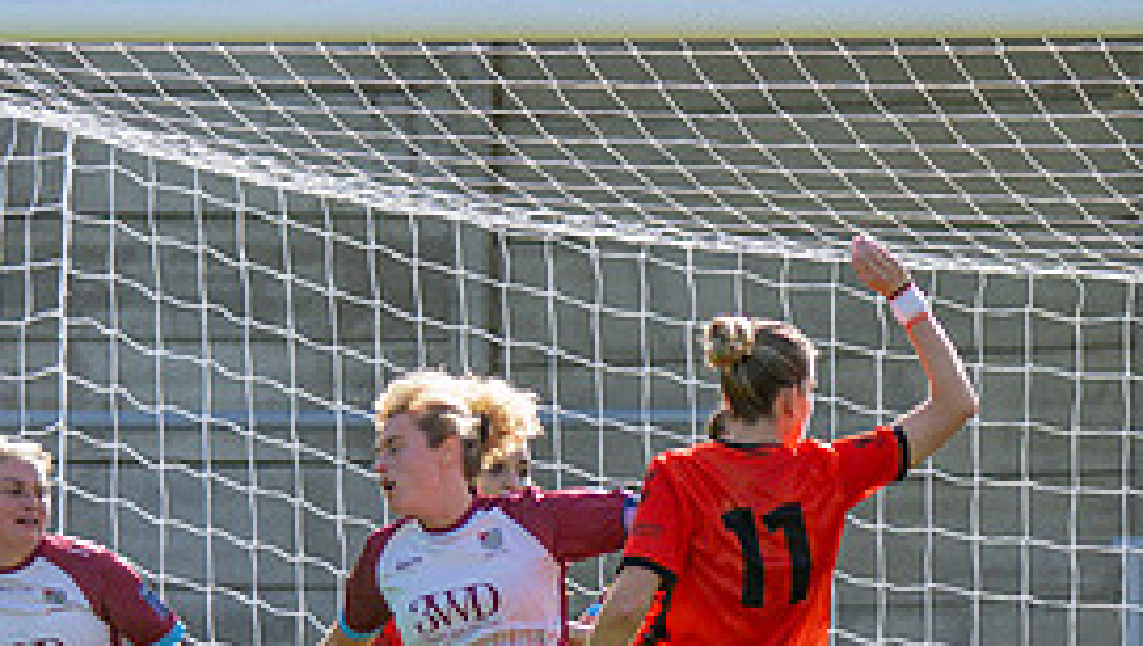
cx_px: 267
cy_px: 569
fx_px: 40133
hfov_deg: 1.6
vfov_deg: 0.9
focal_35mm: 1323
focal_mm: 300
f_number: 2.8
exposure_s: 1/3200
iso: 200
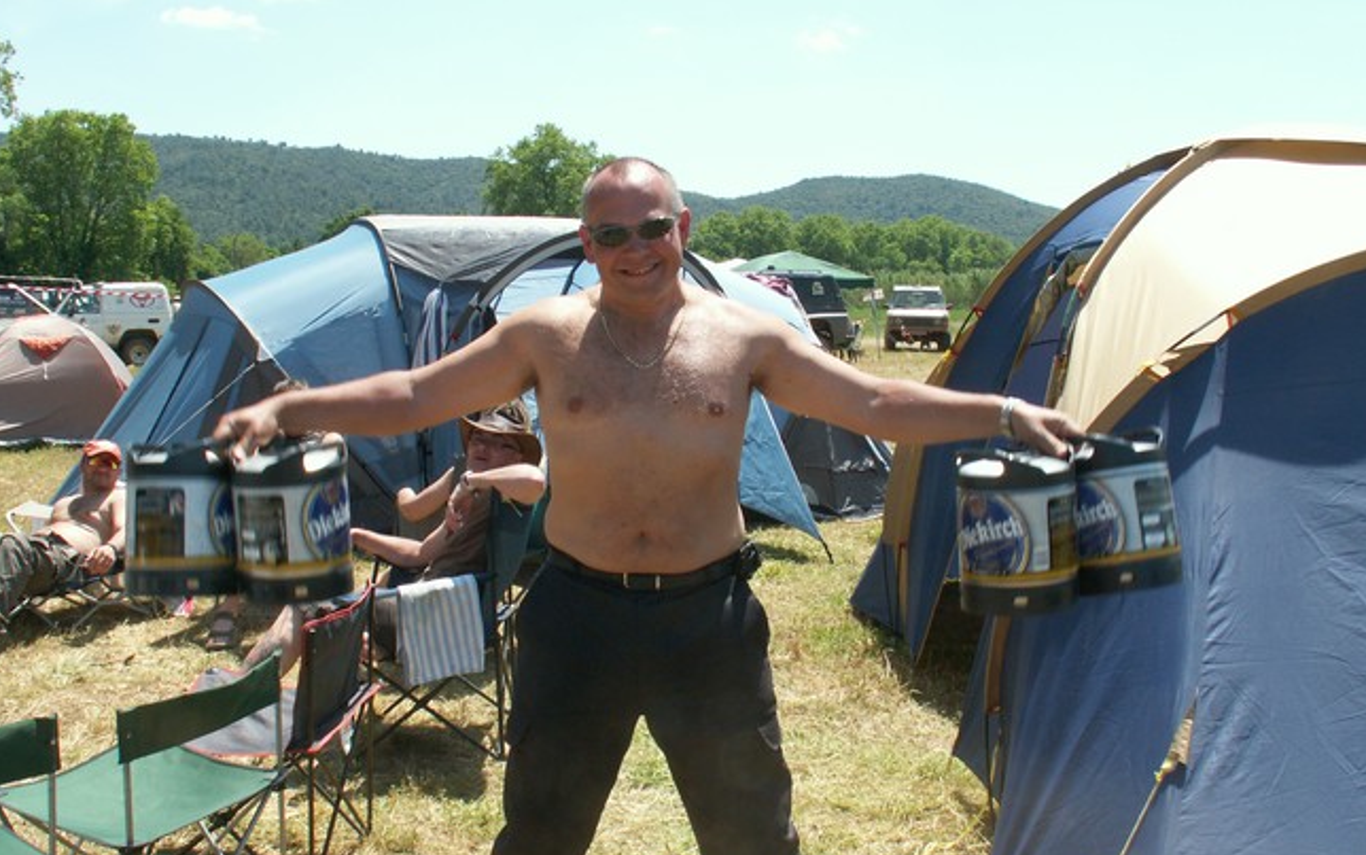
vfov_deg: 33.6
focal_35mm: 38
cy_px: 451
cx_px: 694
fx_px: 1415
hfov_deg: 51.5
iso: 50
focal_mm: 5.86
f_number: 5.6
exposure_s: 1/125
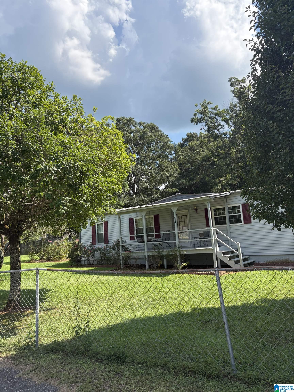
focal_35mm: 26
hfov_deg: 53.1
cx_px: 147
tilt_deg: +11.4
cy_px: 196
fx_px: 294
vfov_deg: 67.3
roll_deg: +4.2
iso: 50
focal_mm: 5.96
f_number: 1.6
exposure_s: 1/2208
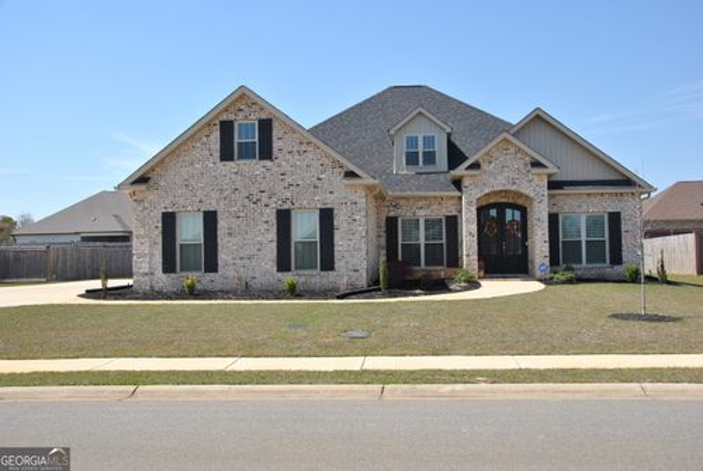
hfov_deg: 53.1
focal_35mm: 36
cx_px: 352
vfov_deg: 37.0
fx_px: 704
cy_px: 236
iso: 100
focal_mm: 24
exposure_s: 1/250
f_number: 8
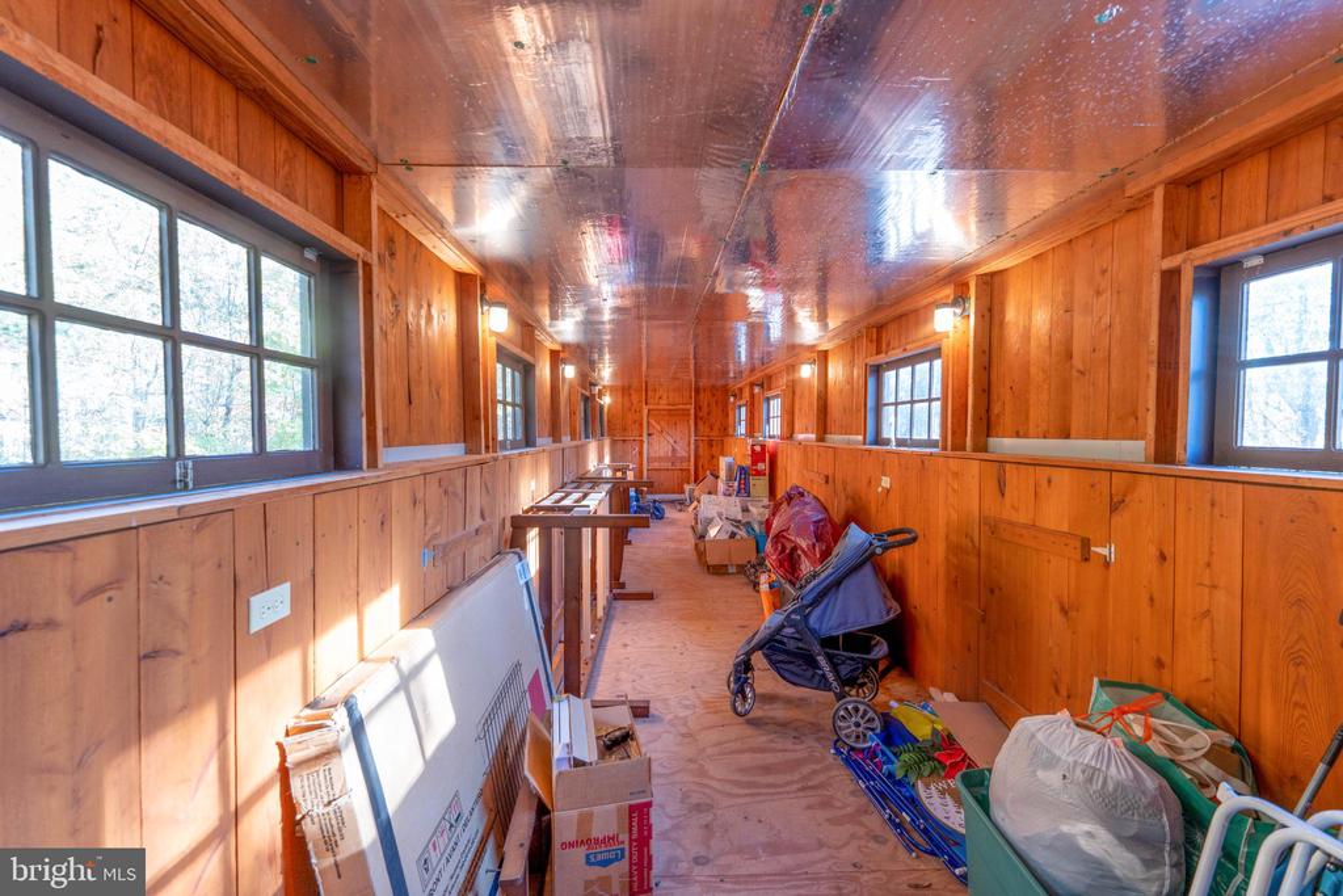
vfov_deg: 81.2
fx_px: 522
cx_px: 672
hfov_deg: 104.2
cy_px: 448
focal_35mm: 14
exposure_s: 1/13
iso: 320
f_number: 5.6
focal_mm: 14
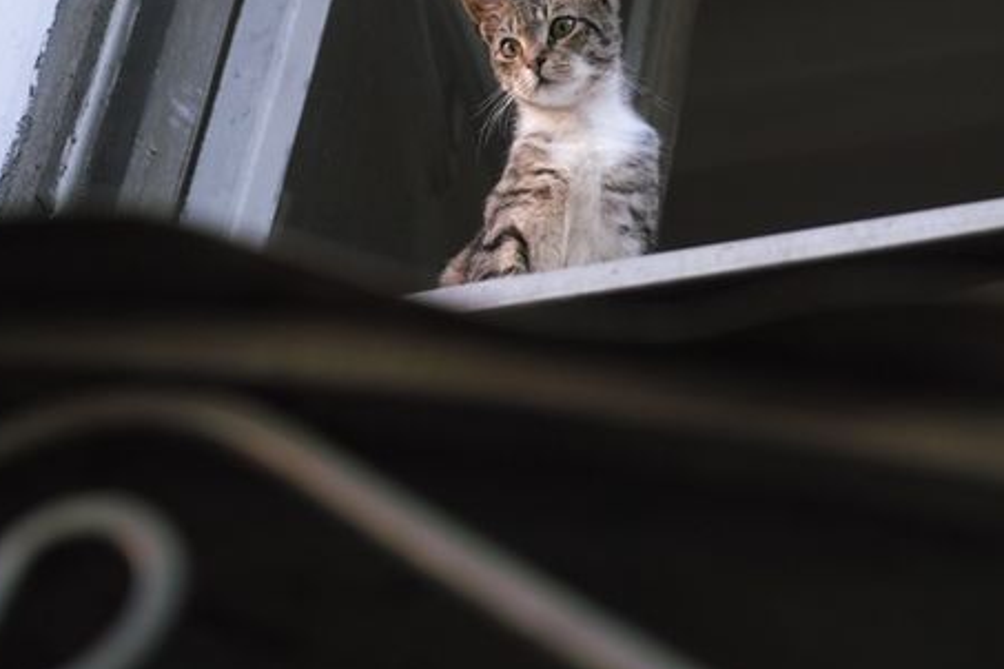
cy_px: 50
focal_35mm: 149
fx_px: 4155
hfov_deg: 13.8
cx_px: 574
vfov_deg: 9.2
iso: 200
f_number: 2.8
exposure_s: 1/125
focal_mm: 50
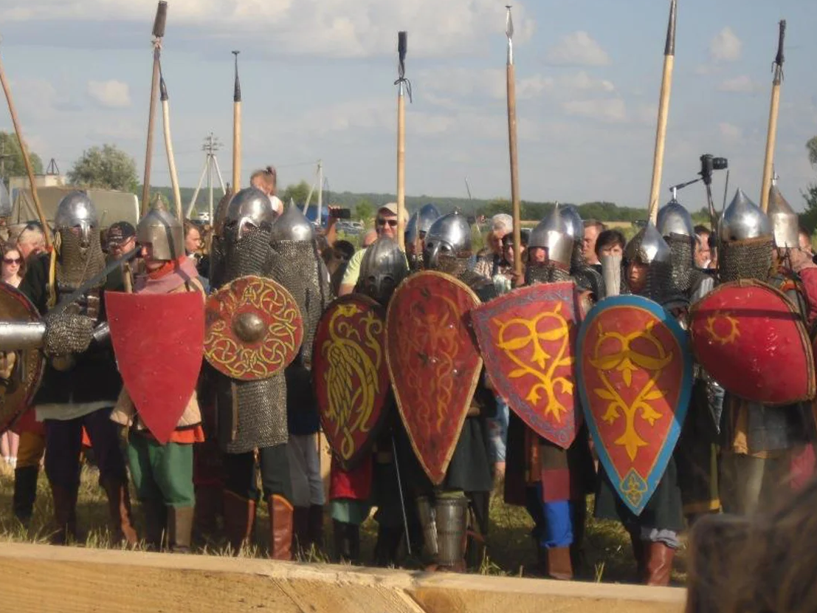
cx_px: 311
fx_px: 3044
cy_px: 264
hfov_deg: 15.3
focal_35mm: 129
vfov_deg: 11.5
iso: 80
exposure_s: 1/133
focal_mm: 18.28
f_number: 10.8
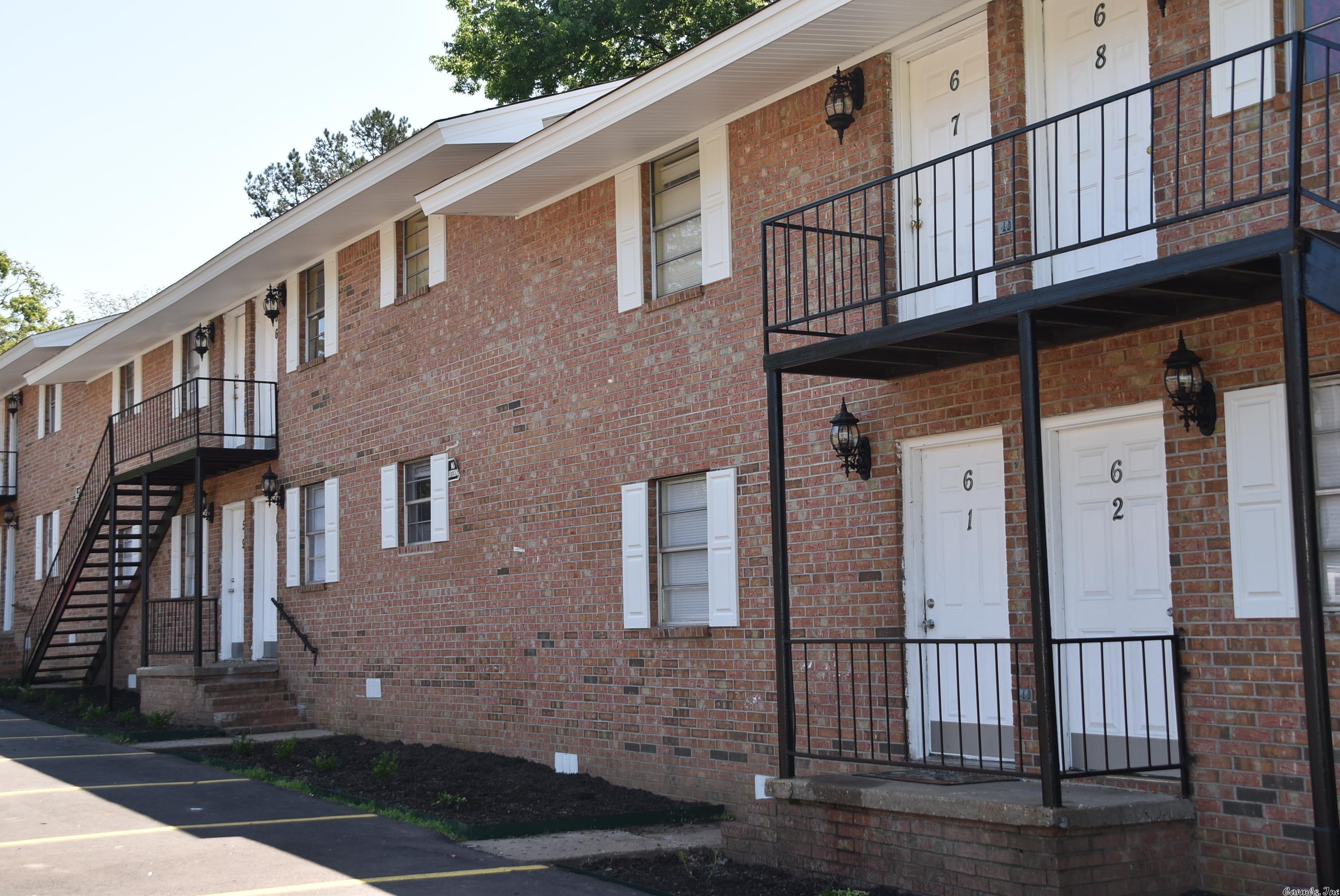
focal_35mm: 45
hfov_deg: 43.6
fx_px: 1676
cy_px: 448
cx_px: 670
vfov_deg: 29.9
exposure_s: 1/160
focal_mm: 30
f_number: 6.3
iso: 100
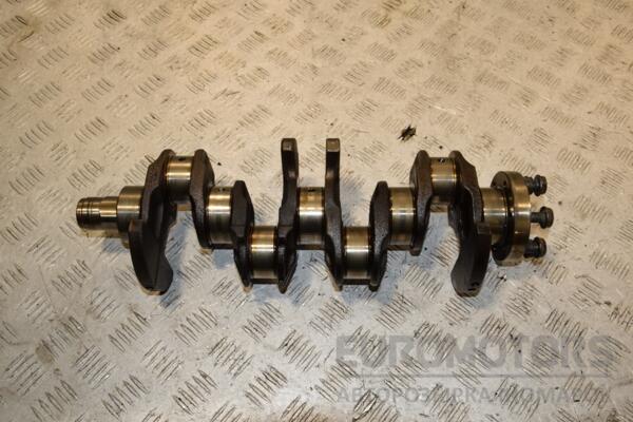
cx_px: 316
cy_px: 211
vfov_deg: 40.0
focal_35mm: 33
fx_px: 580
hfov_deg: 57.2
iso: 800
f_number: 8
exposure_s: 1/200
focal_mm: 22
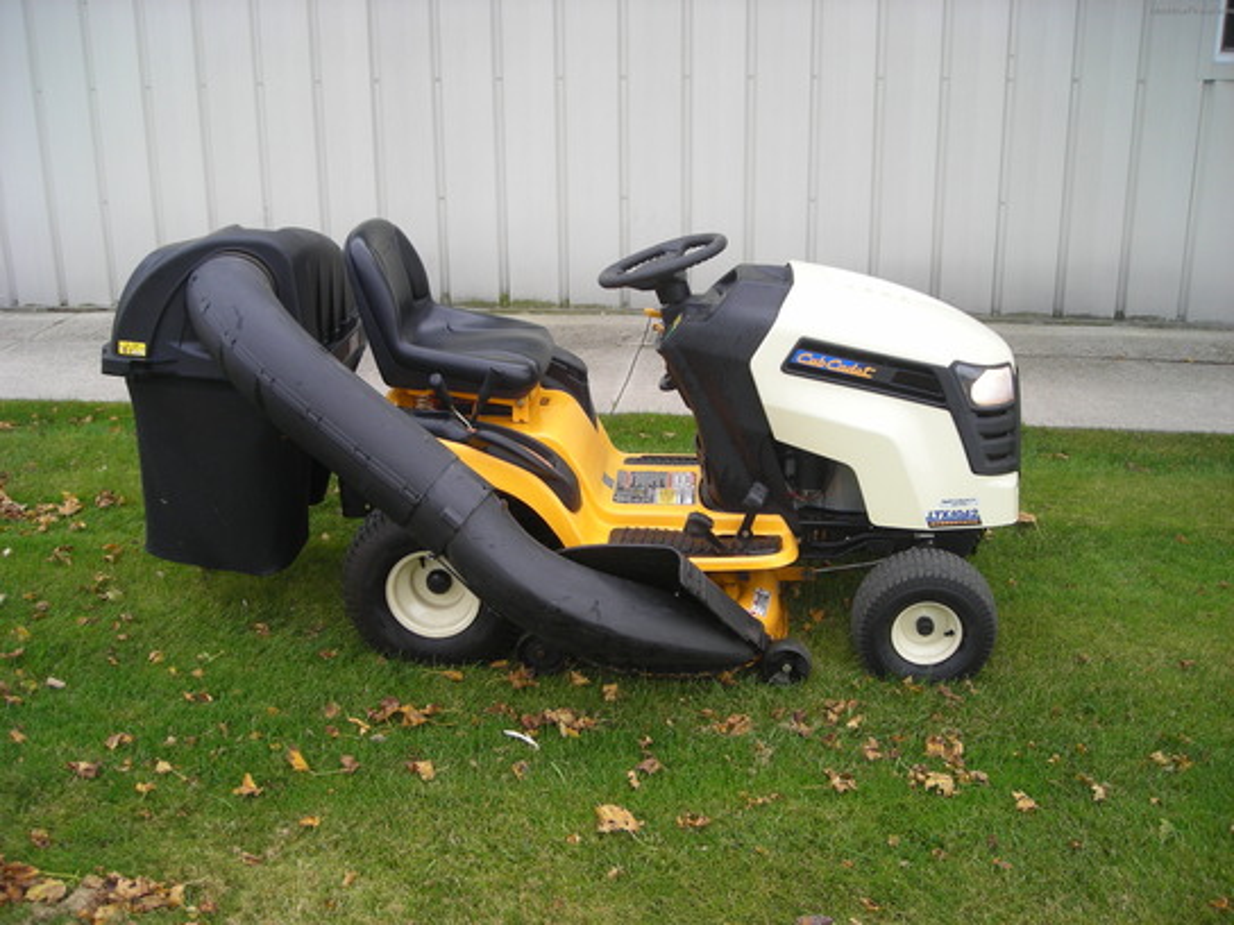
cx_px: 617
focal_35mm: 38
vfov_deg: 37.7
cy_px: 462
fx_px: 1355
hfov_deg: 49.0
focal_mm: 6.3
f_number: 3.2
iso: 50
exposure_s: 1/125
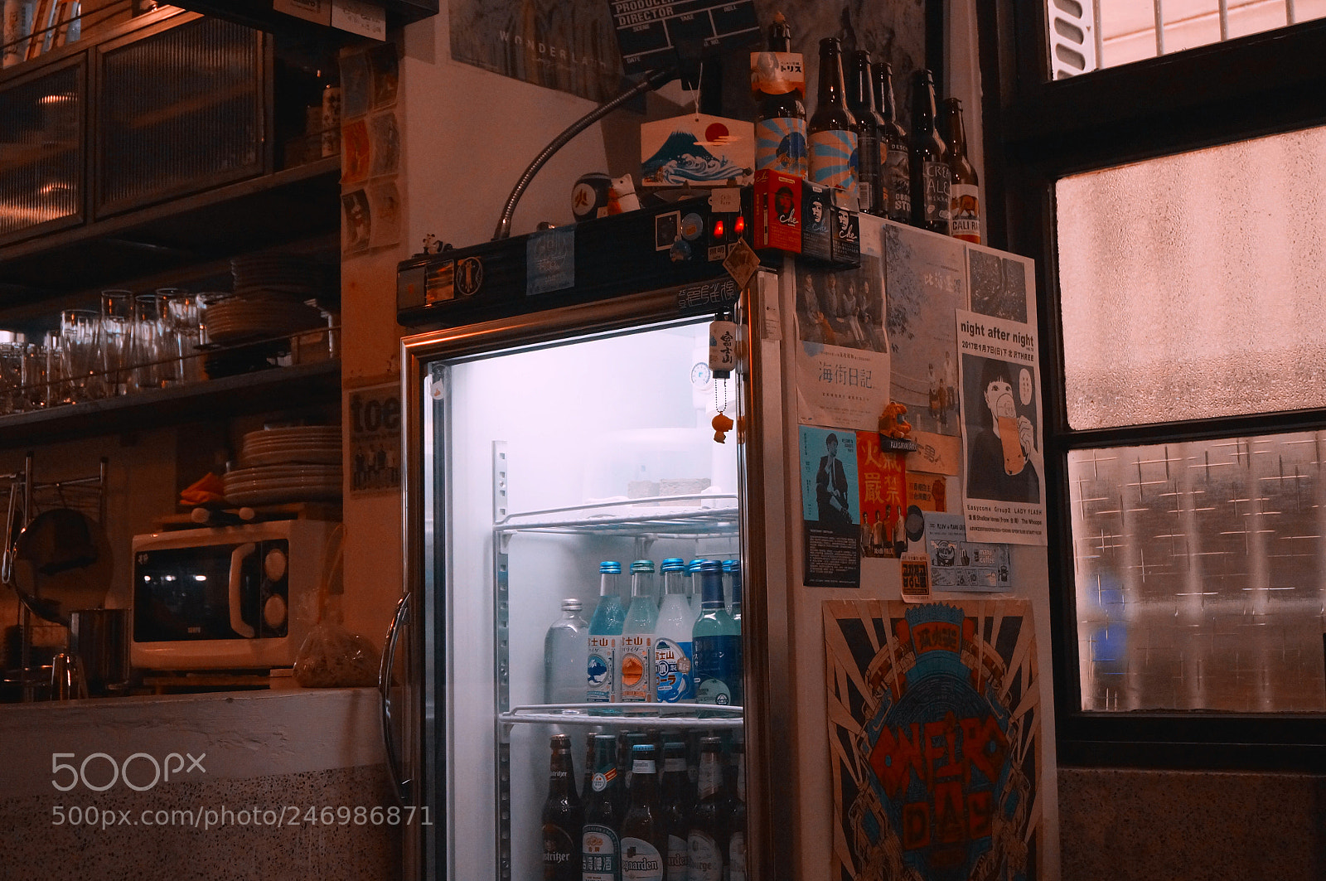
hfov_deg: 40.0
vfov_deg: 27.2
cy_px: 440
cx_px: 663
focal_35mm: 50
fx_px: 1821
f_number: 5
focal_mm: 33
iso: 1600
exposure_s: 1/160
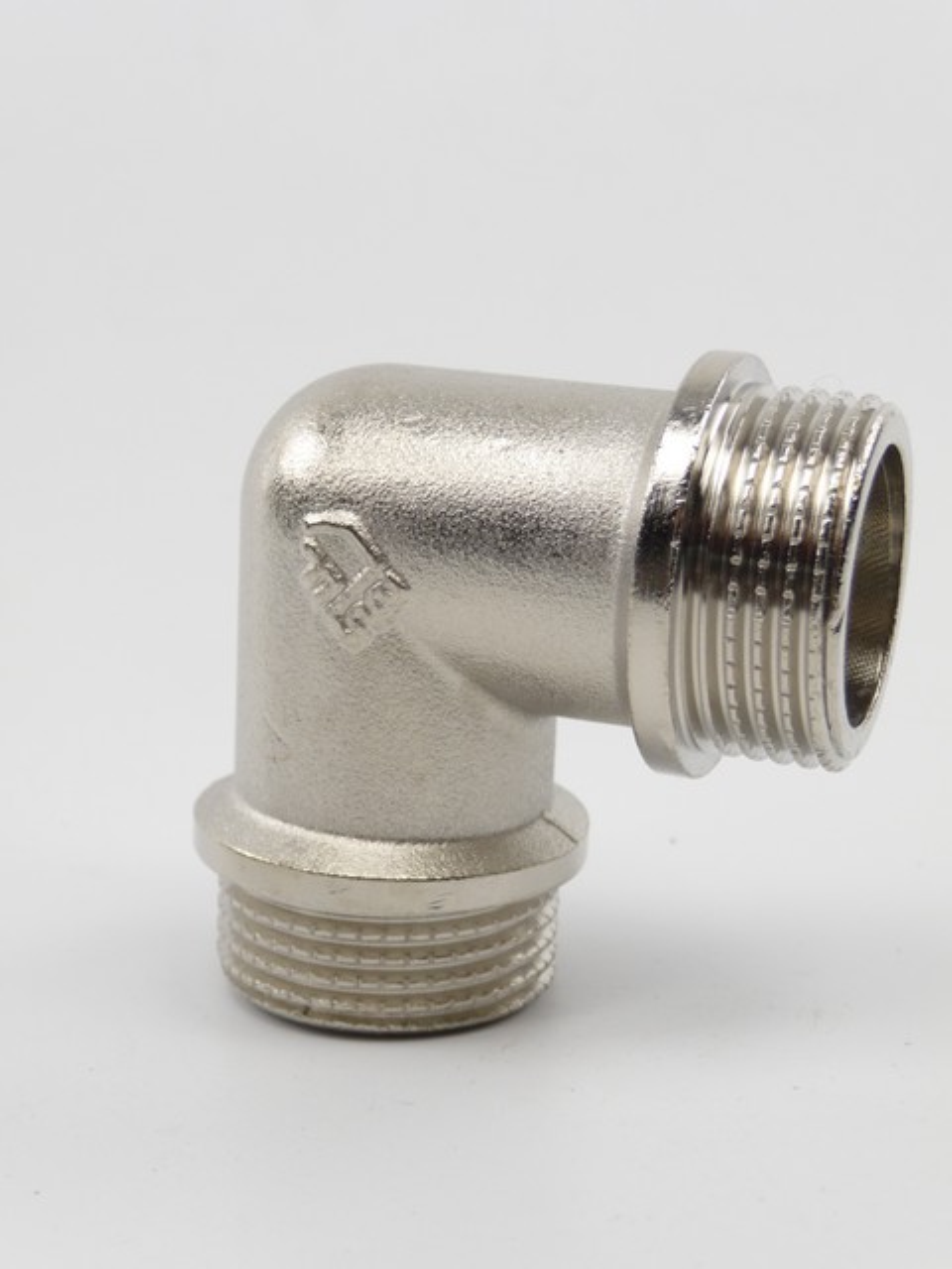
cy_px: 634
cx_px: 476
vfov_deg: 31.2
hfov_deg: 23.7
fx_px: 2273
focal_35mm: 62
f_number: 4.5
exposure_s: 1/400
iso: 100
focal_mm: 10.5
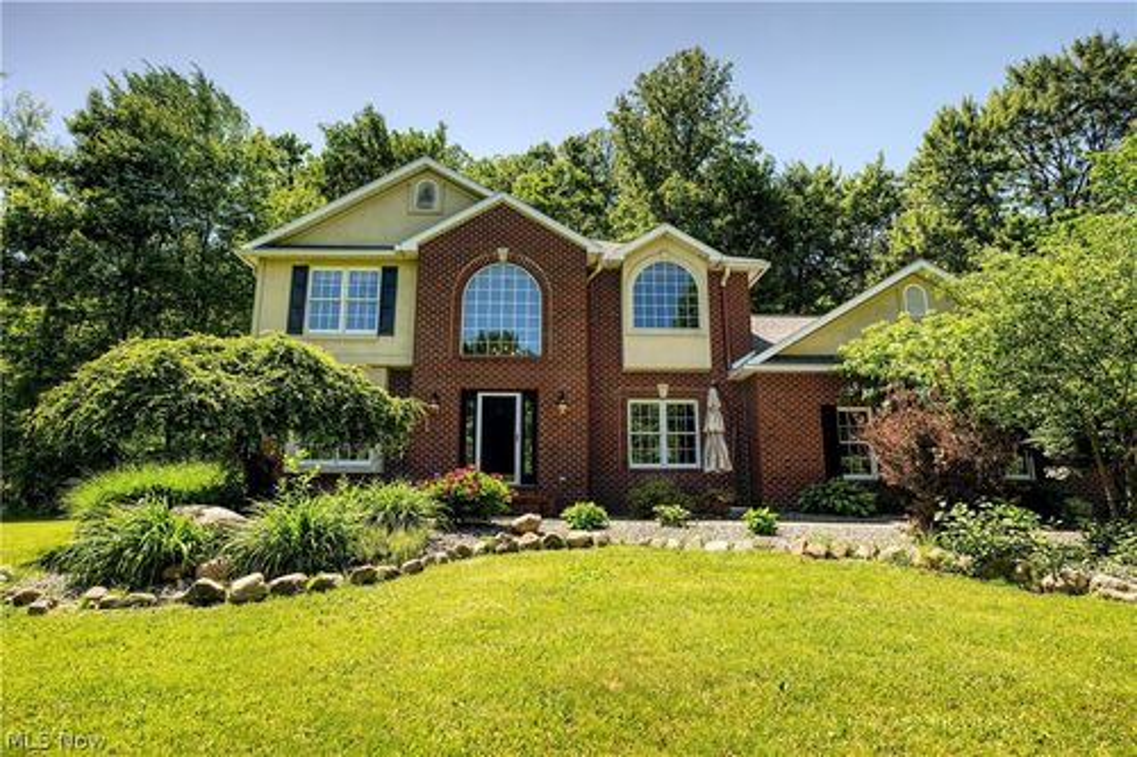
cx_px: 568
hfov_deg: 86.9
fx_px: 600
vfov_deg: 64.5
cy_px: 378
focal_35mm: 19
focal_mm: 19
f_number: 6.3
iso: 100
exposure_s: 1/250
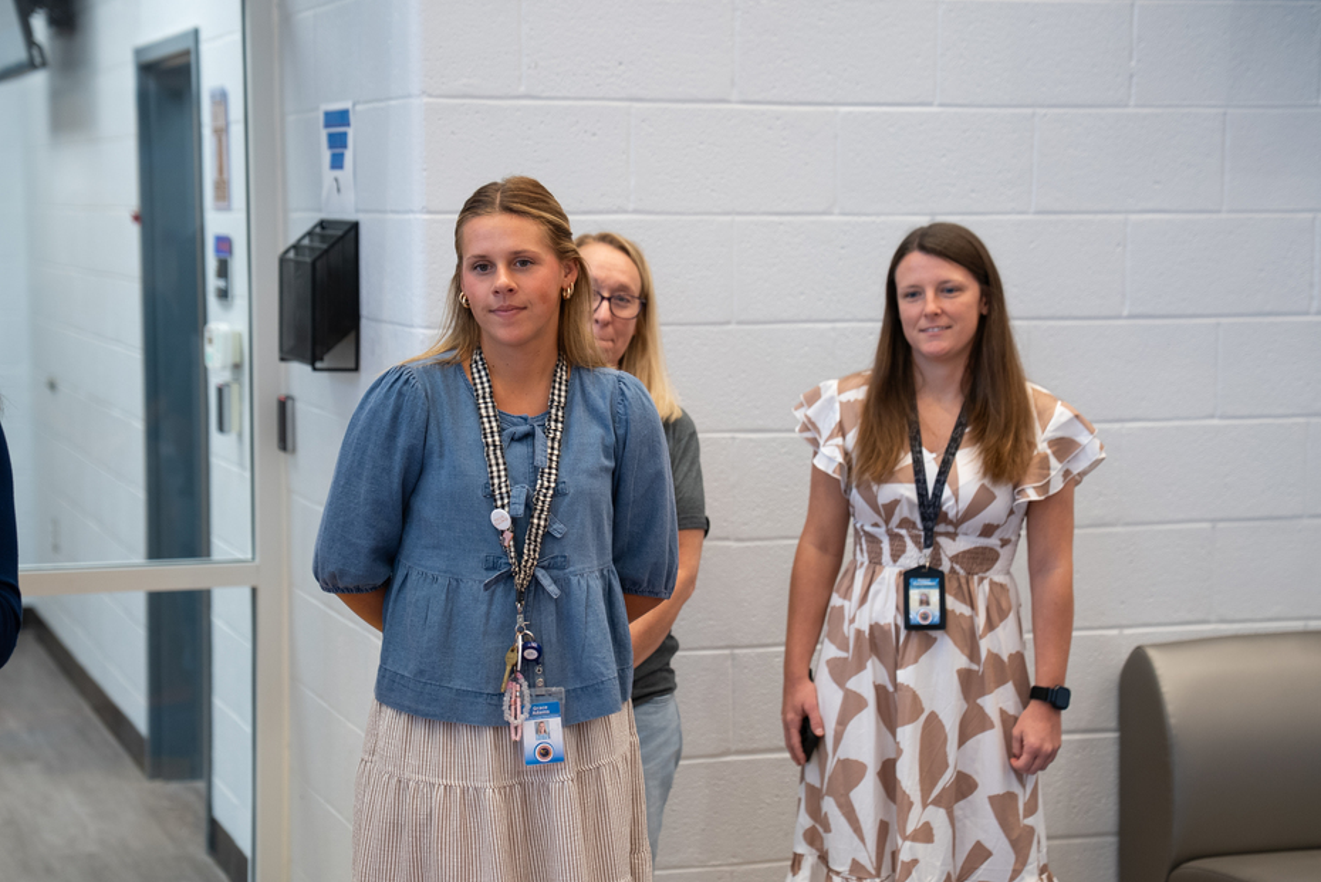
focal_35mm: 76
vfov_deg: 18.0
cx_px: 696
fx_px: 2790
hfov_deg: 26.6
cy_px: 479
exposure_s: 1/160
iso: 500
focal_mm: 69
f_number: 2.8
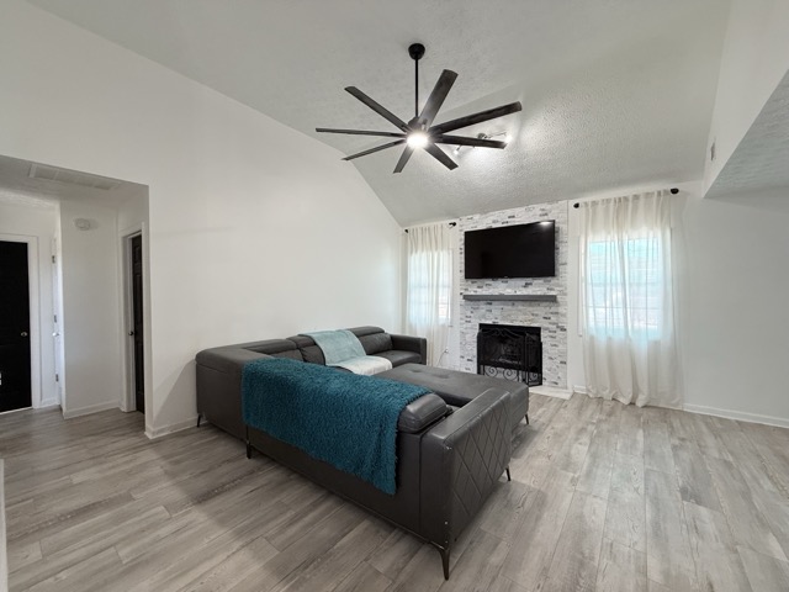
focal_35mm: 14
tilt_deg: -1.9
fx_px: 319
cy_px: 296
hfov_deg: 102.1
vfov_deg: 85.7
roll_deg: -0.2
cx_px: 394
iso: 160
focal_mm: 2.22
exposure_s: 1/60
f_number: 2.2
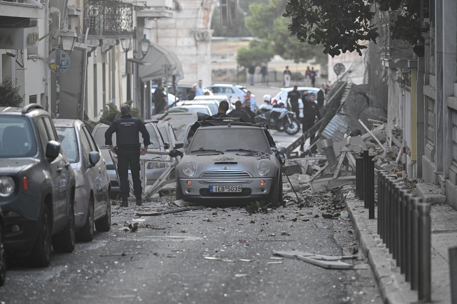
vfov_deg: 7.6
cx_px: 228
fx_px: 2285
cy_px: 152
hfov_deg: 11.4
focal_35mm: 180
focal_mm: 180
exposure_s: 1/800
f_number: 3.5
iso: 2000
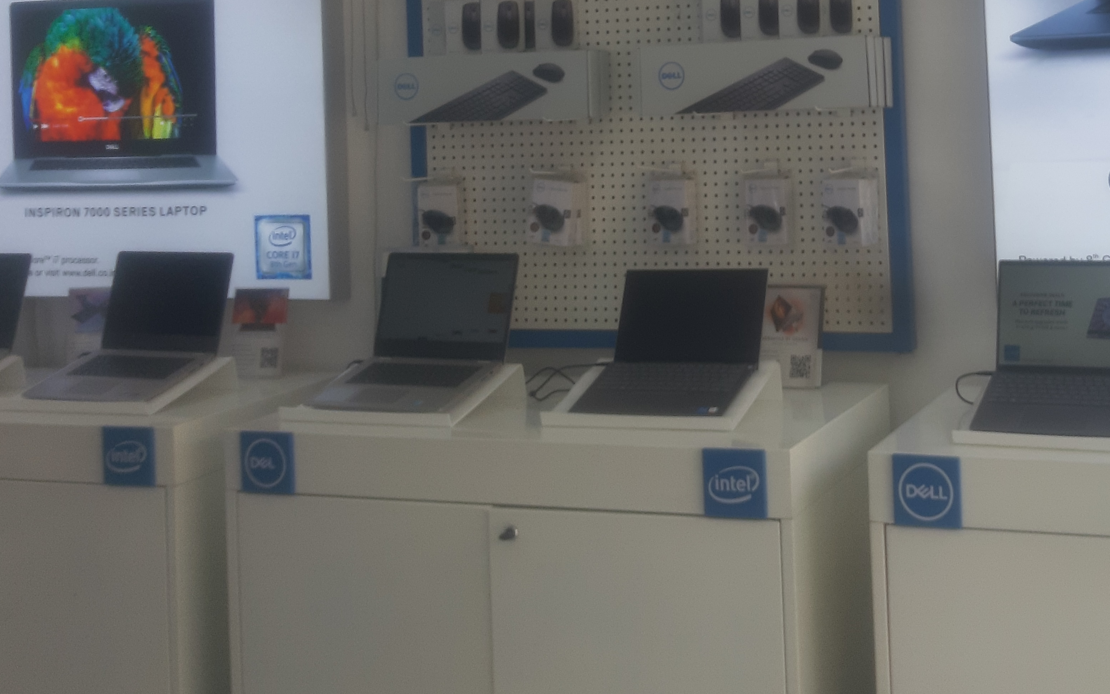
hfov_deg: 38.0
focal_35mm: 52
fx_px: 1573
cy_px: 26
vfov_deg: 23.9
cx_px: 821
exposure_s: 1/165
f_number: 1.7
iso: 40
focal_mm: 3.93
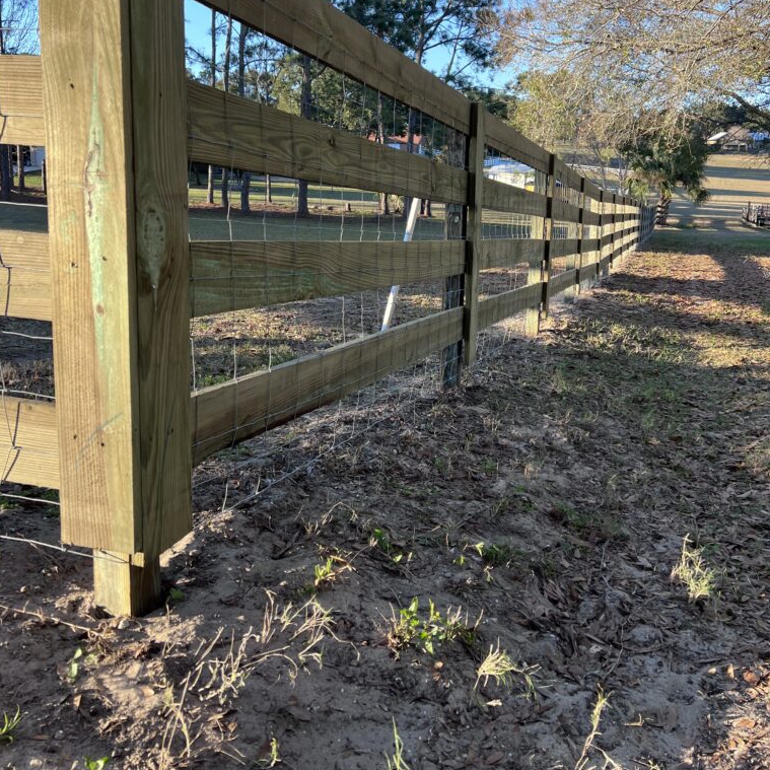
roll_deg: -1.6
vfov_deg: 51.7
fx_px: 780
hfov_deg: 52.5
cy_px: 268
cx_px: 383
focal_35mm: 31
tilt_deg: -7.6
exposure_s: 1/604
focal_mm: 5.7
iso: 50
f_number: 1.5
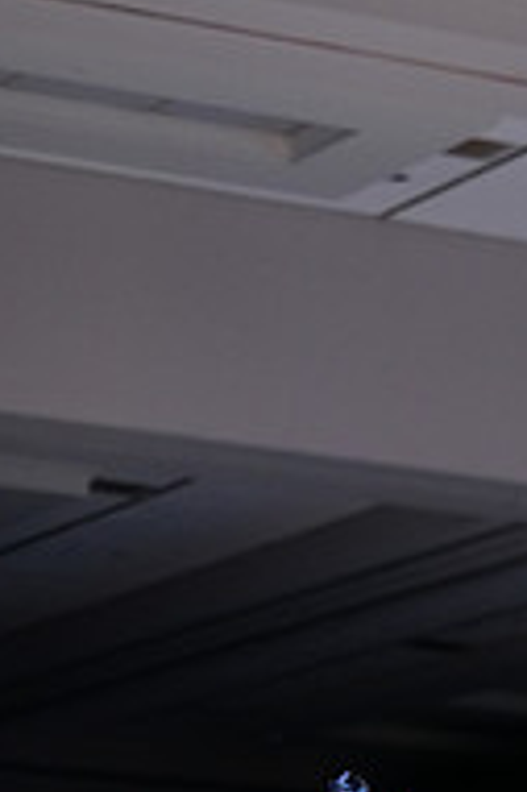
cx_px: 687
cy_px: 1194
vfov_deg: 9.4
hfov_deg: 6.4
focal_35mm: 213
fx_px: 4685
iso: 1250
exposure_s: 1/640
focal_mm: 70
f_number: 2.8
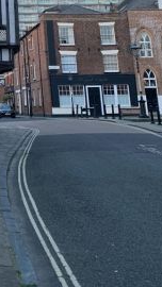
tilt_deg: +17.3
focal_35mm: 63
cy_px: -23
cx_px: -69
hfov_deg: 17.5
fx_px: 481
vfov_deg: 30.1
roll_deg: -0.1
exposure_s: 1/74
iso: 100
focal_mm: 4.25
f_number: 1.8
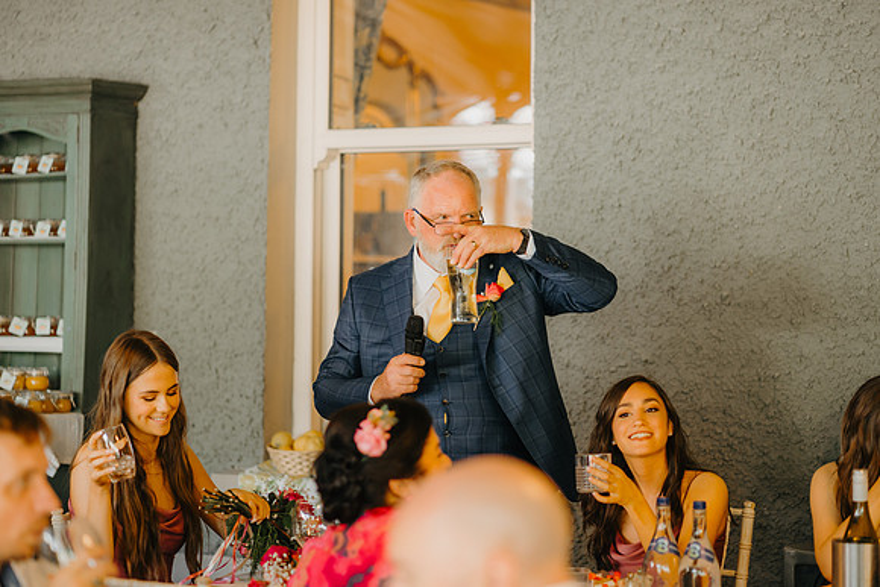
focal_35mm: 92
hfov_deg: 22.1
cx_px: 440
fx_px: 2256
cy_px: 272
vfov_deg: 14.8
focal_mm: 85
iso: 1250
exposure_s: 1/200
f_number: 2
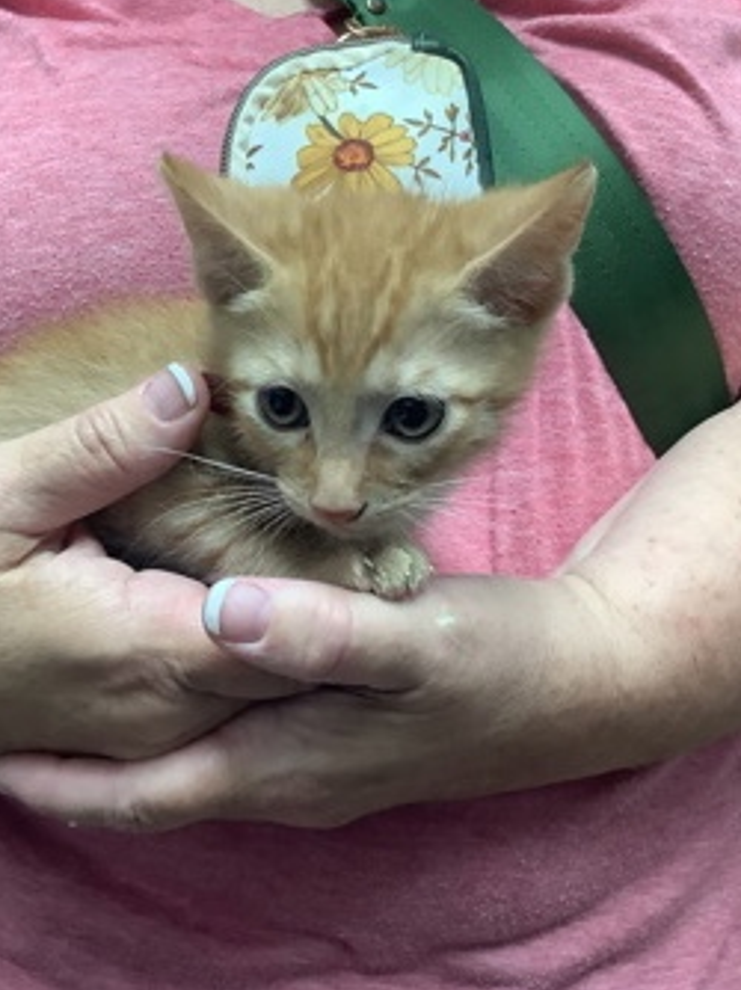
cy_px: 525
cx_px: 336
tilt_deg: -12.1
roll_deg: -2.6
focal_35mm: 39
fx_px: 1115
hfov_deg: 36.7
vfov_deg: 47.9
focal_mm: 3.3
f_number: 2.4
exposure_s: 1/60
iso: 250
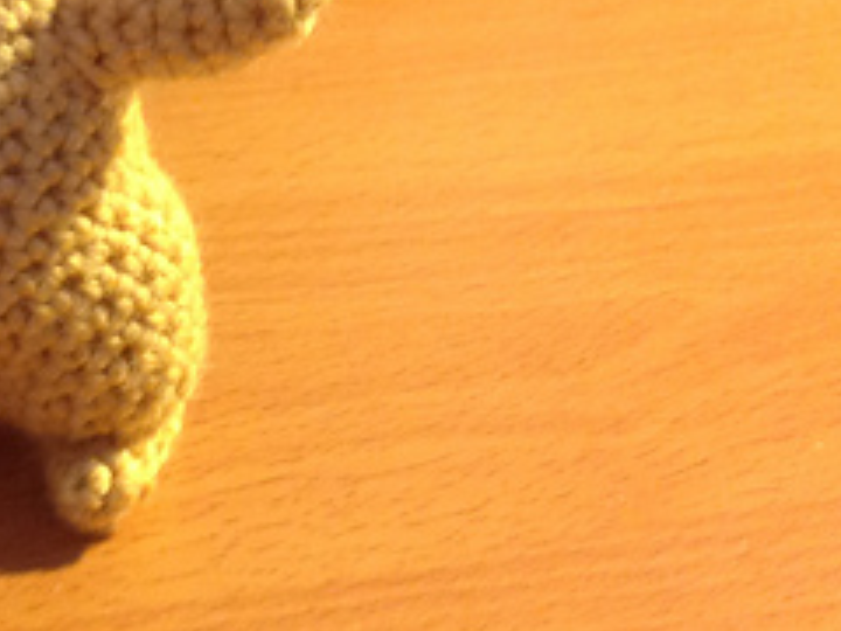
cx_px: 39
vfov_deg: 15.8
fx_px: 2259
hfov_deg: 20.5
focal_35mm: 93
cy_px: 112
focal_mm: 4.28
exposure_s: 1/15
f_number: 2.4
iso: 160
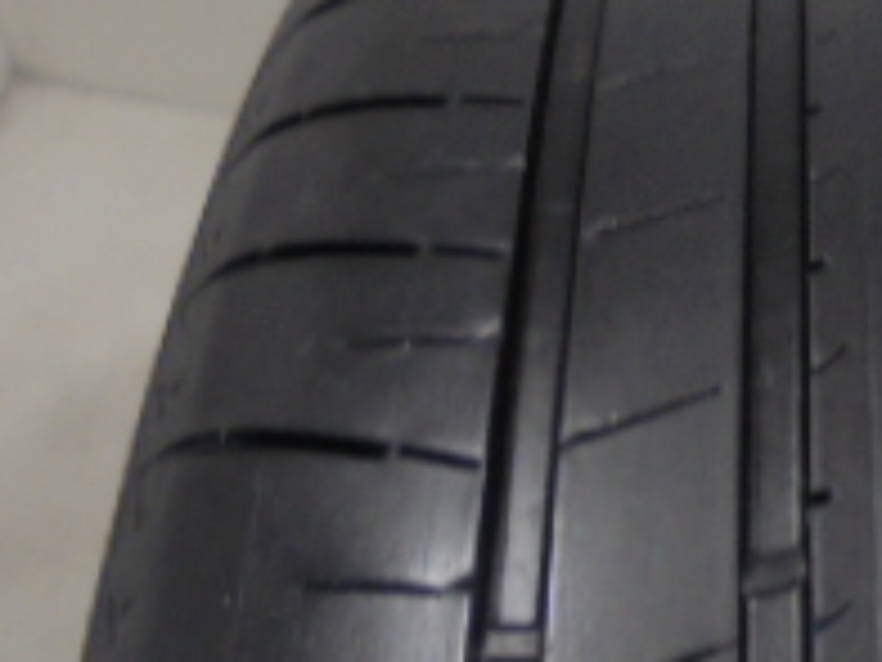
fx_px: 2166
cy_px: -176
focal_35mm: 85
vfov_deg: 16.5
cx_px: 756
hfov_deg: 22.6
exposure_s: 1/30
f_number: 3.5
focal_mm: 4.6
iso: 100
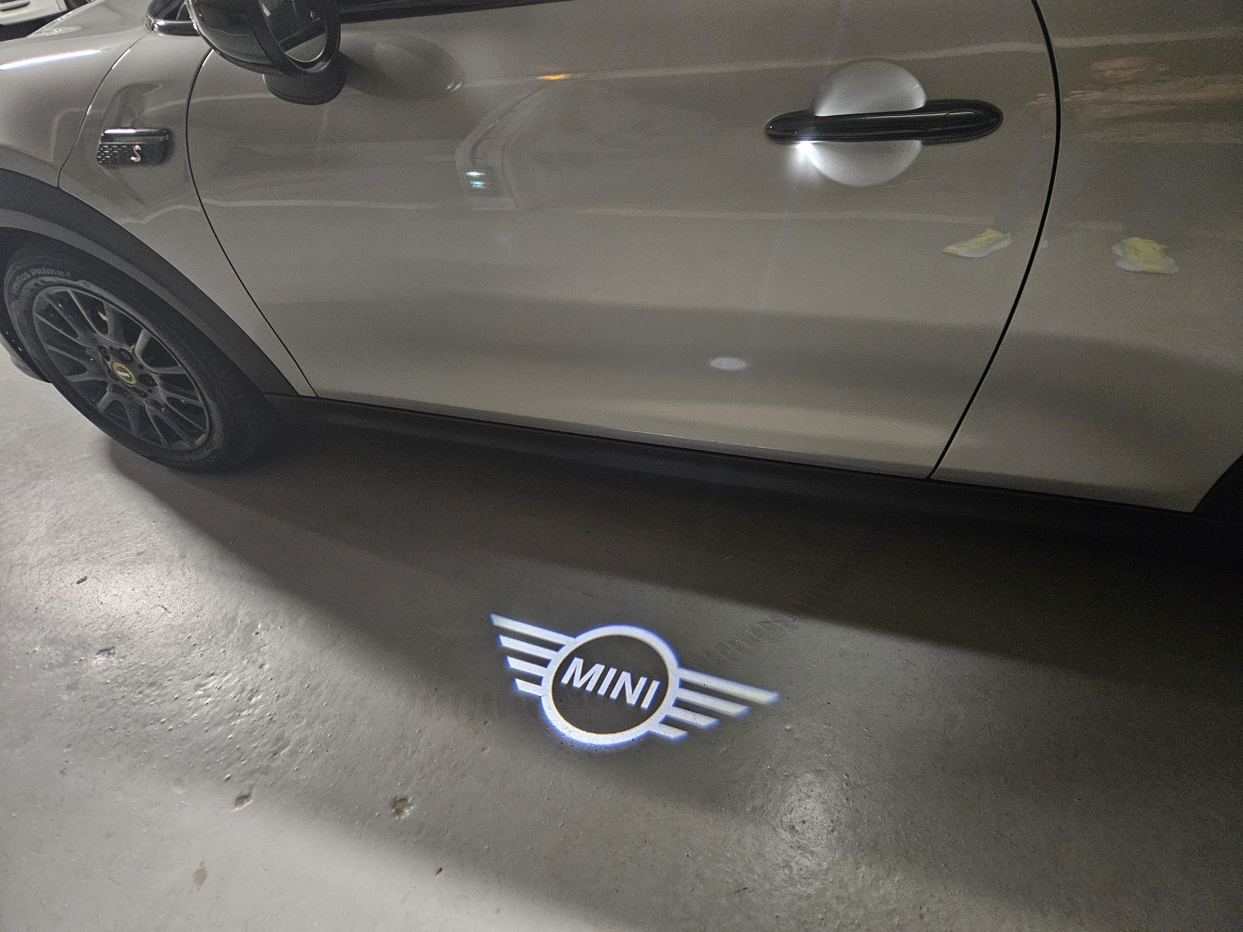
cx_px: 622
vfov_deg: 58.9
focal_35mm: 23
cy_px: 466
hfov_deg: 73.9
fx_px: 826
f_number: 1.8
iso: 1250
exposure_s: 1/25
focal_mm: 5.4
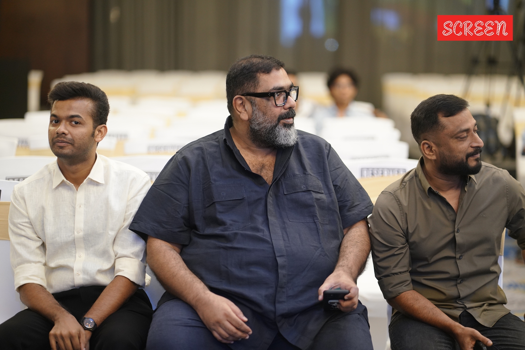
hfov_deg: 23.9
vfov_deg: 16.1
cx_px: 262
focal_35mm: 85
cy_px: 175
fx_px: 1240
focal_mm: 85
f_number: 1.8
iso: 1250
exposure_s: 1/200
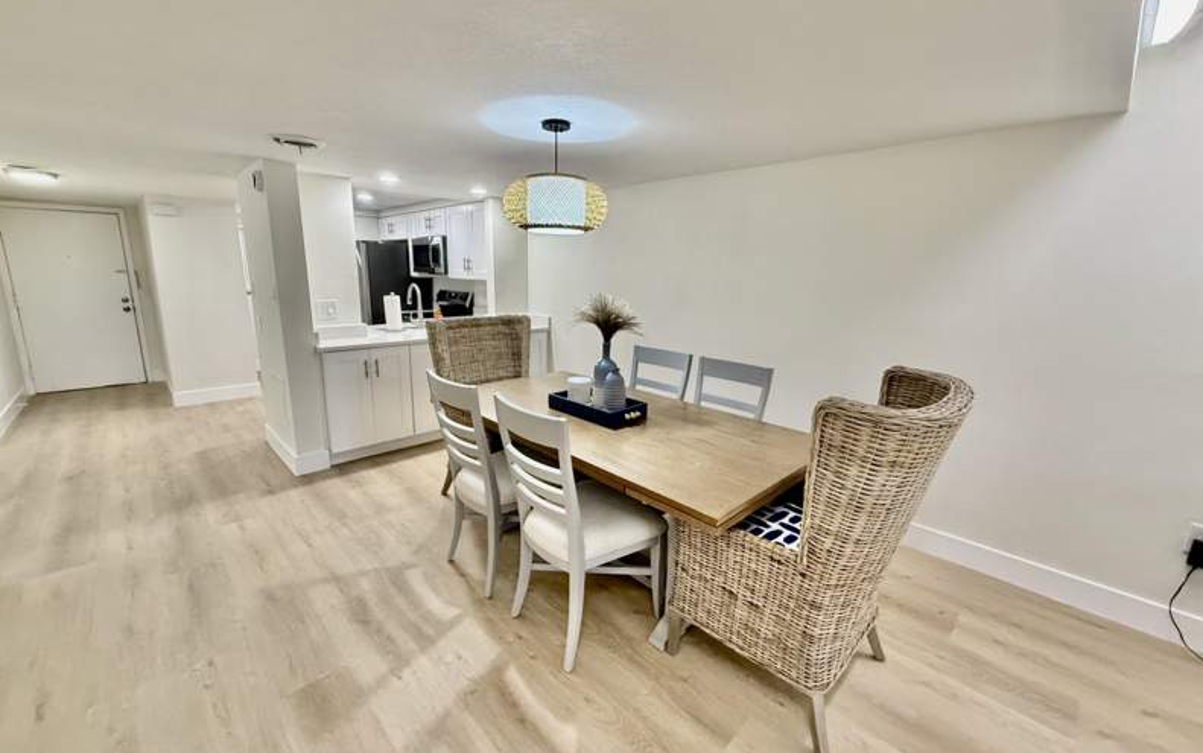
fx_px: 492
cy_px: 371
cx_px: 596
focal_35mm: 15
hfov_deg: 101.4
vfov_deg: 74.8
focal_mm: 2.22
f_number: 2.2
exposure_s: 1/60
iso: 500
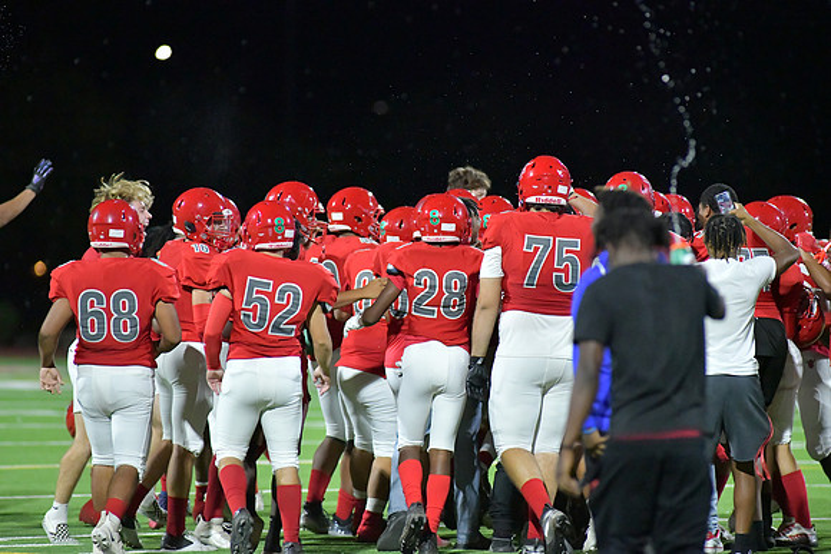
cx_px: 416
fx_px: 6926
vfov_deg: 4.6
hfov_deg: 6.9
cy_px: 277
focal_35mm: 300
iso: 11400
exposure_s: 1/1250
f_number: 4
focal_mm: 300
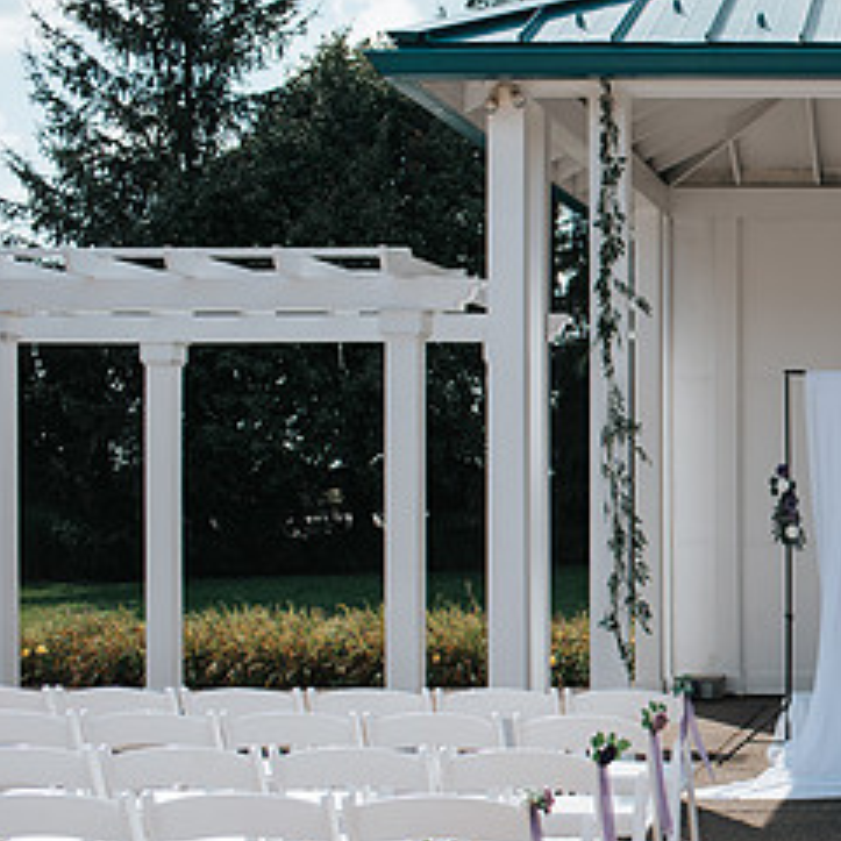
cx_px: 995
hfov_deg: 22.0
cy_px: 525
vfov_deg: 23.6
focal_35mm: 73
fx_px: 2007
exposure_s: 1/1250
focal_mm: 35
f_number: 3.5
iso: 100
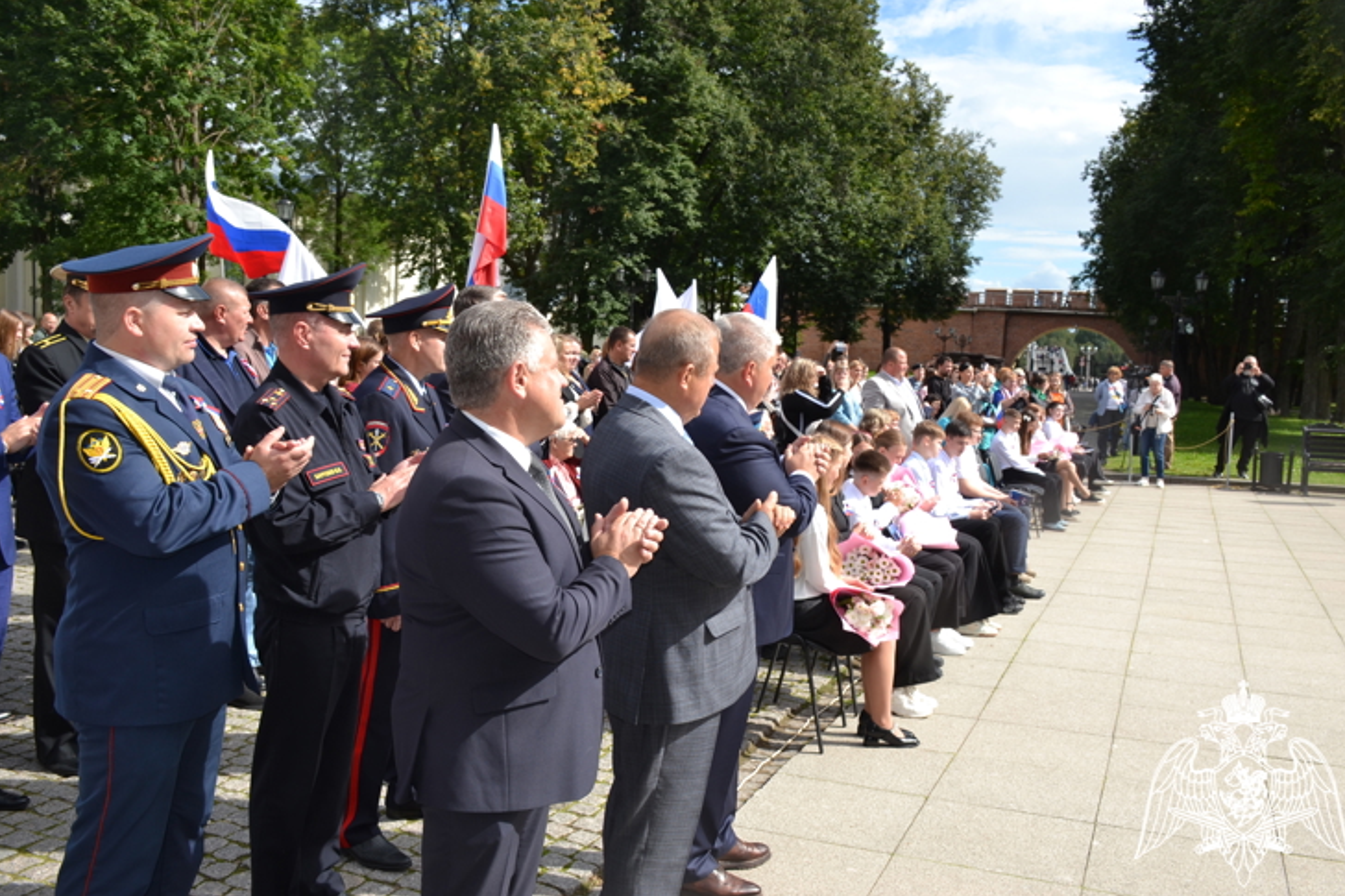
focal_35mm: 34
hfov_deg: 55.8
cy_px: 443
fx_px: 1270
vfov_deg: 38.9
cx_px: 678
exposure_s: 1/200
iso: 100
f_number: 7.1
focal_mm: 22
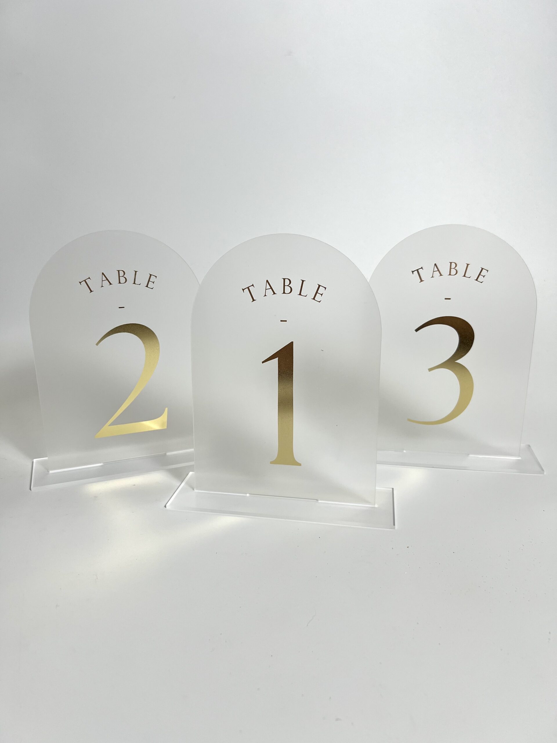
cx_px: 278
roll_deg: +0.9
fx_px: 558
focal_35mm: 26
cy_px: 372
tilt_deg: -15.8
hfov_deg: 53.1
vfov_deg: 67.3
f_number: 1.5
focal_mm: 5.7
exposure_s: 1/120
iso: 40
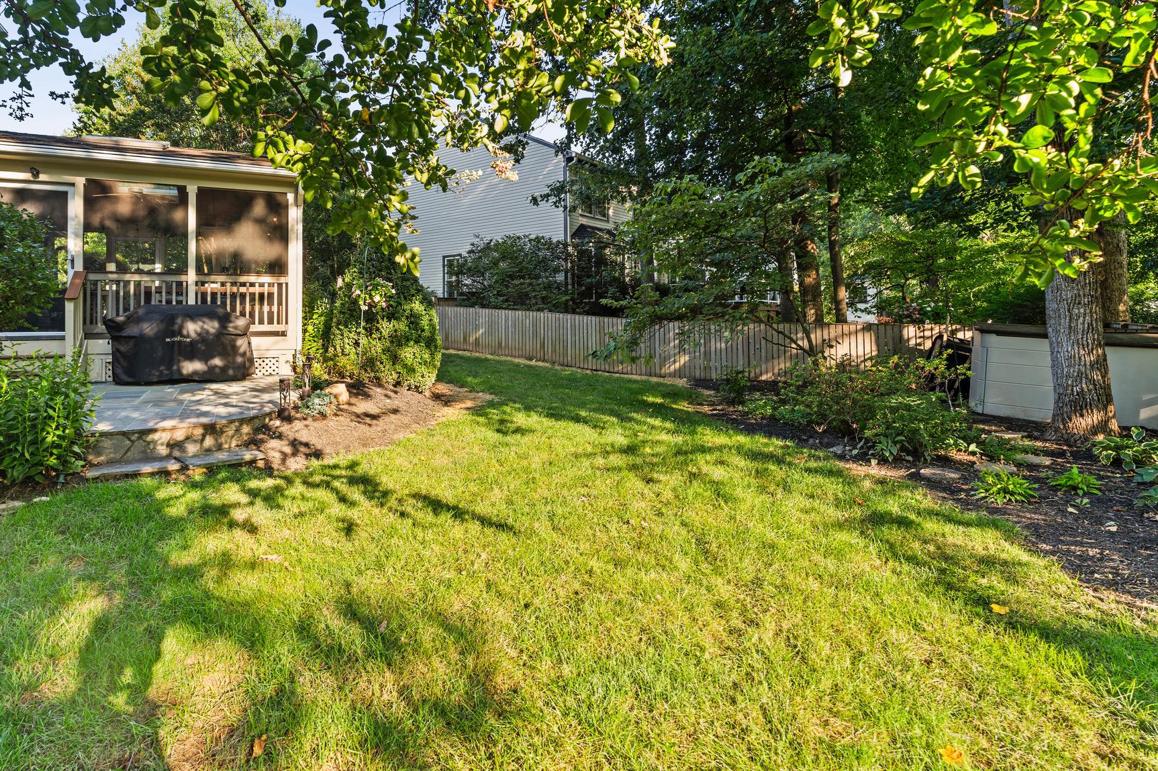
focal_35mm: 19
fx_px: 611
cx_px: 496
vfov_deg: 64.1
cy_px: 316
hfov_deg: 86.4
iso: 100
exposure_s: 1/4
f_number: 8
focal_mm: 16
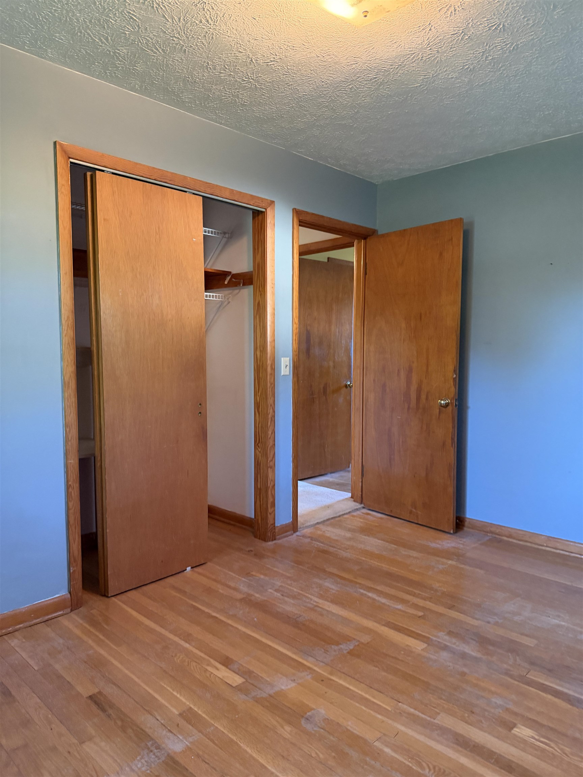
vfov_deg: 71.6
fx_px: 539
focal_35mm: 24
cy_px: 388
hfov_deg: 56.8
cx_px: 292
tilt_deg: -4.8
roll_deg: +0.1
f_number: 1.78
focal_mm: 6.76
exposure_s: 1/40
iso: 640
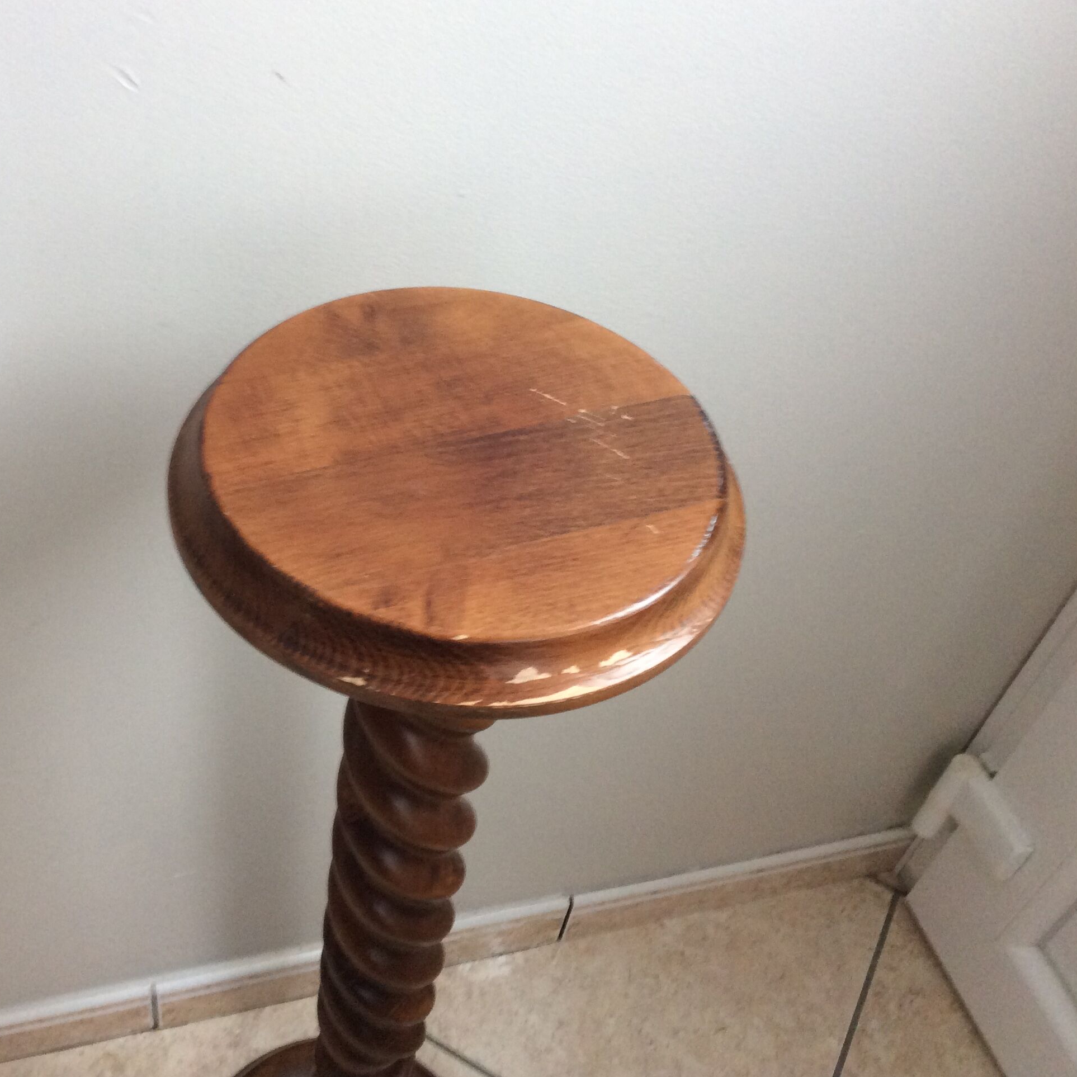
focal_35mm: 38
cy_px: 538
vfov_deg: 43.9
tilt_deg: -46.7
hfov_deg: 43.2
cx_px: 359
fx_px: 1338
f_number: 2.4
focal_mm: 3.3
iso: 100
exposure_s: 1/25
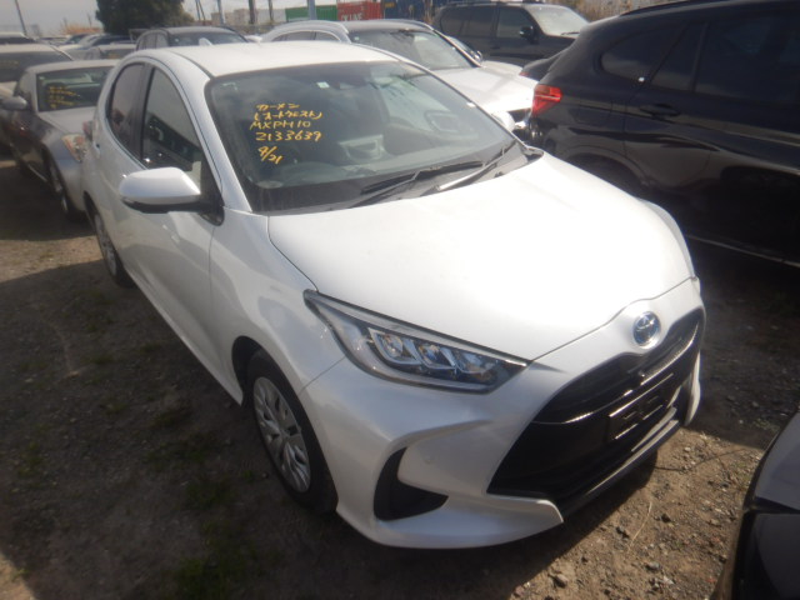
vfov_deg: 56.8
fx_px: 555
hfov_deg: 71.6
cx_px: 400
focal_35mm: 24
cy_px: 300
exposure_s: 1/500
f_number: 2.8
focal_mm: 4.3
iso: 125
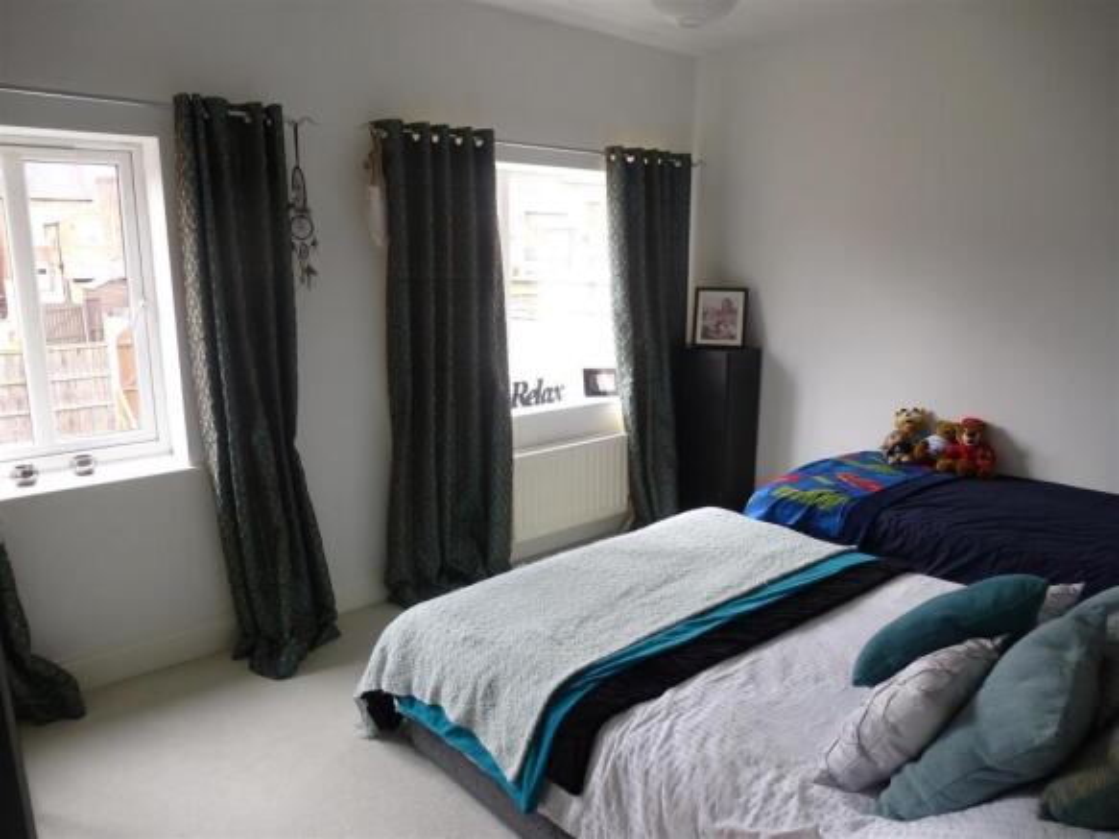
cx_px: 560
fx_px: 776
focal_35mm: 24
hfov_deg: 71.6
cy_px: 420
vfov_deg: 56.8
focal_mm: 4.3
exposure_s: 1/60
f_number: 3.3
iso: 160
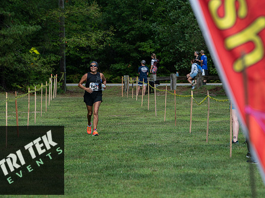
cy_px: 99
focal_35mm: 218
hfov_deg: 9.1
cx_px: 141
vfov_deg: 6.8
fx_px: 1669
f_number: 5.6
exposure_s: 1/800
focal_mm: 200
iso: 250
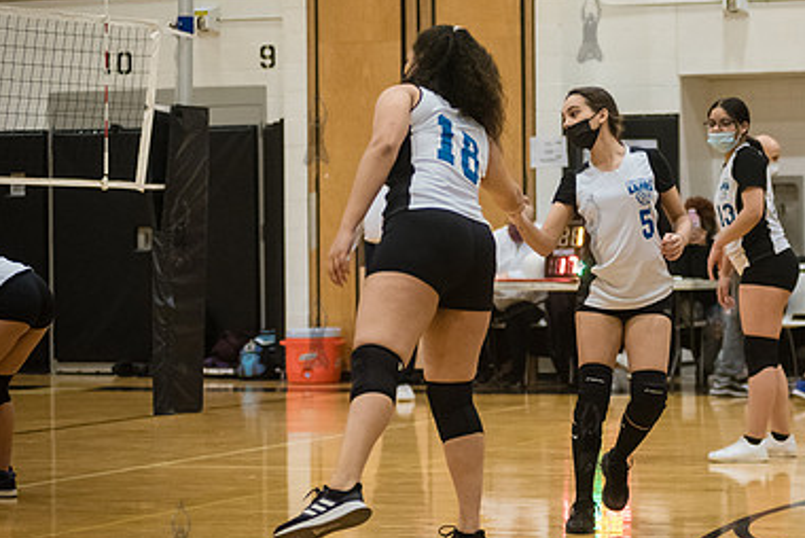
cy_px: 230
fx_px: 2730
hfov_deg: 16.7
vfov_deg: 11.3
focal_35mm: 122
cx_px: 589
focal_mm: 80
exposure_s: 1/400
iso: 5000
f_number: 3.2
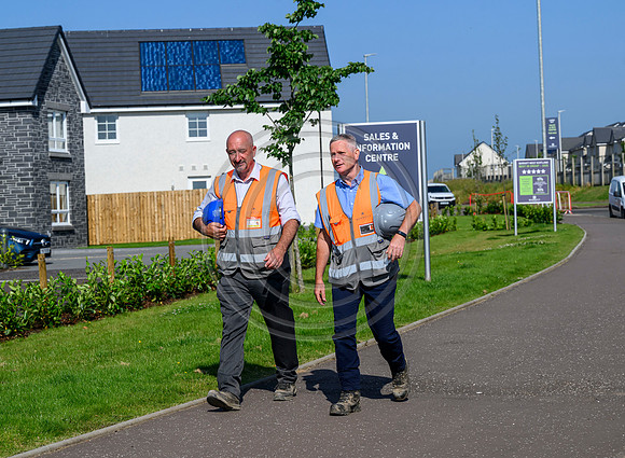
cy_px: 229
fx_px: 1641
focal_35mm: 92
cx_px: 344
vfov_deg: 15.9
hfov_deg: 21.6
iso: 500
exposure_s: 1/2500
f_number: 7.1
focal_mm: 86
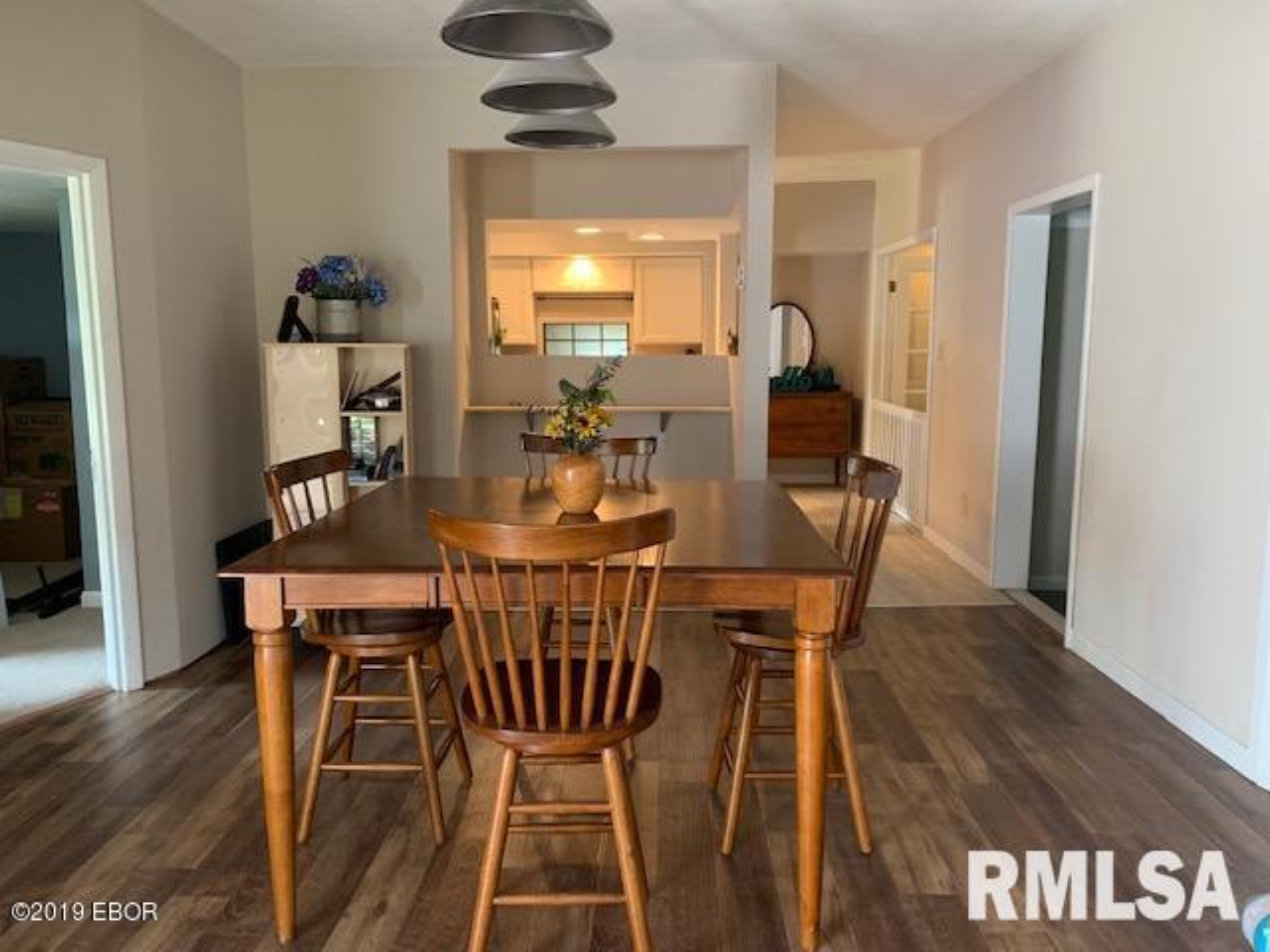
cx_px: 635
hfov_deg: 67.3
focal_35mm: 26
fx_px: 954
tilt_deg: -7.9
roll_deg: +0.8
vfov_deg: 53.1
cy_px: 476
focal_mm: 4.25
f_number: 1.8
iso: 400
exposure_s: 1/53
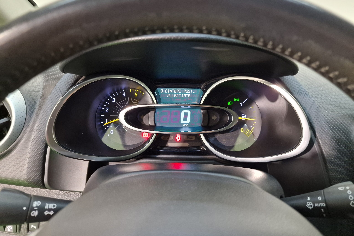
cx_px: 177
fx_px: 236
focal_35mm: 24
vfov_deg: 53.1
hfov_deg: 73.7
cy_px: 110
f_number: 1.8
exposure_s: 1/33
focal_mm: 6.4
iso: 500
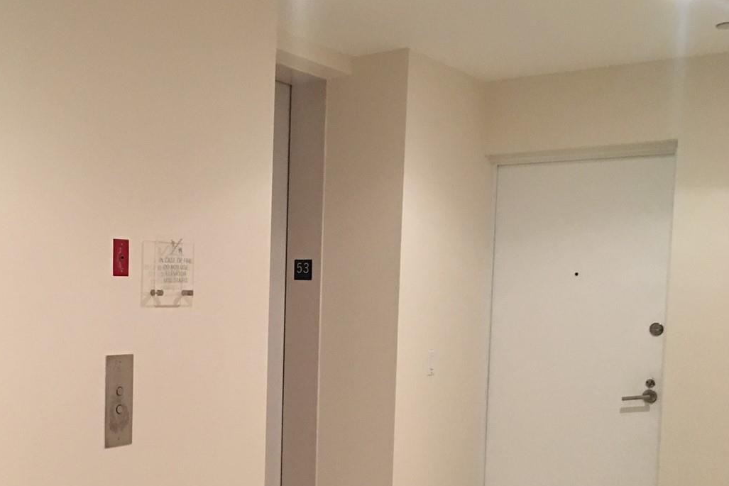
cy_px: 366
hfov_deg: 40.7
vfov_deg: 28.2
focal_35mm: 47
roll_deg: +0.0
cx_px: 178
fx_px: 952
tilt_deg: -4.6
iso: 100
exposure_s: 1/15
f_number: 2.2
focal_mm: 4.15
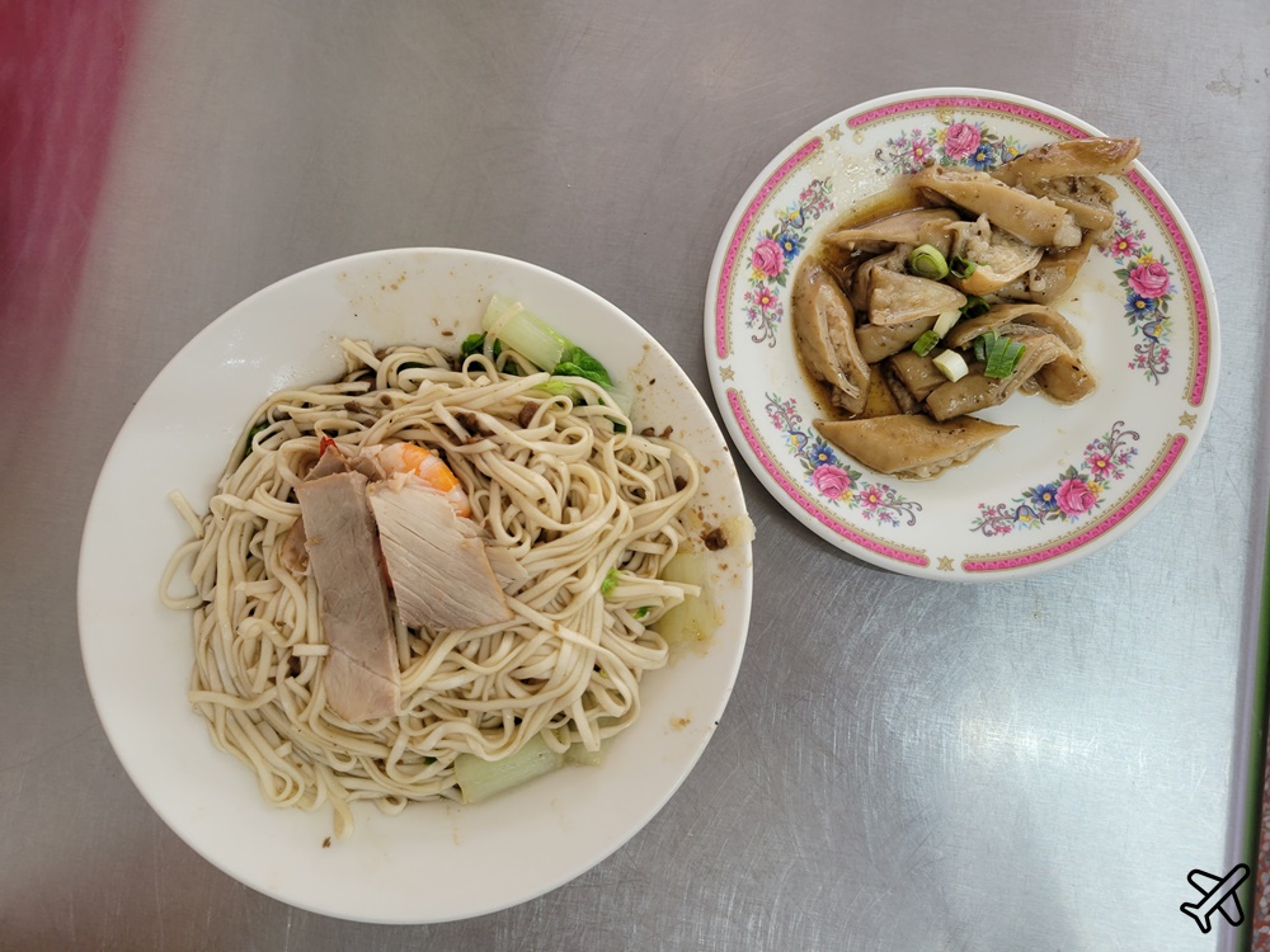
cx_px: 635
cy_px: 476
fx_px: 954
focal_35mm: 26
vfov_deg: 53.1
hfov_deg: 67.3
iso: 125
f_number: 1.8
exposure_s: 1/120
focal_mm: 5.4
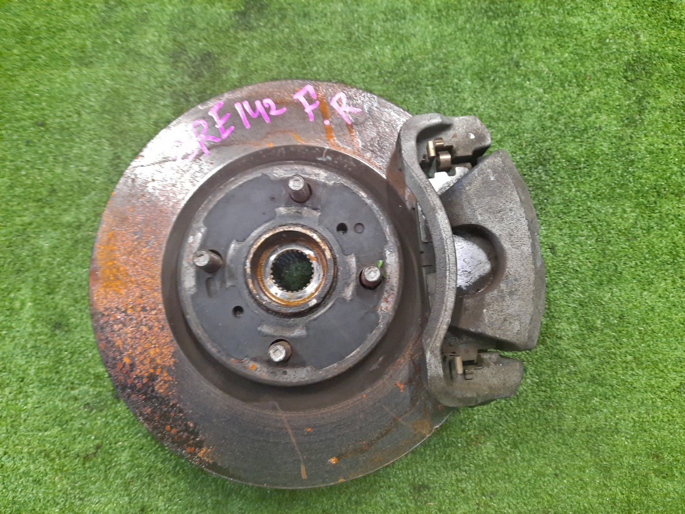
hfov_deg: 69.4
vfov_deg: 54.9
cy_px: 257
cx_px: 342
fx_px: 495
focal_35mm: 25
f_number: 2
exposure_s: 1/33
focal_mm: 4.6
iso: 371
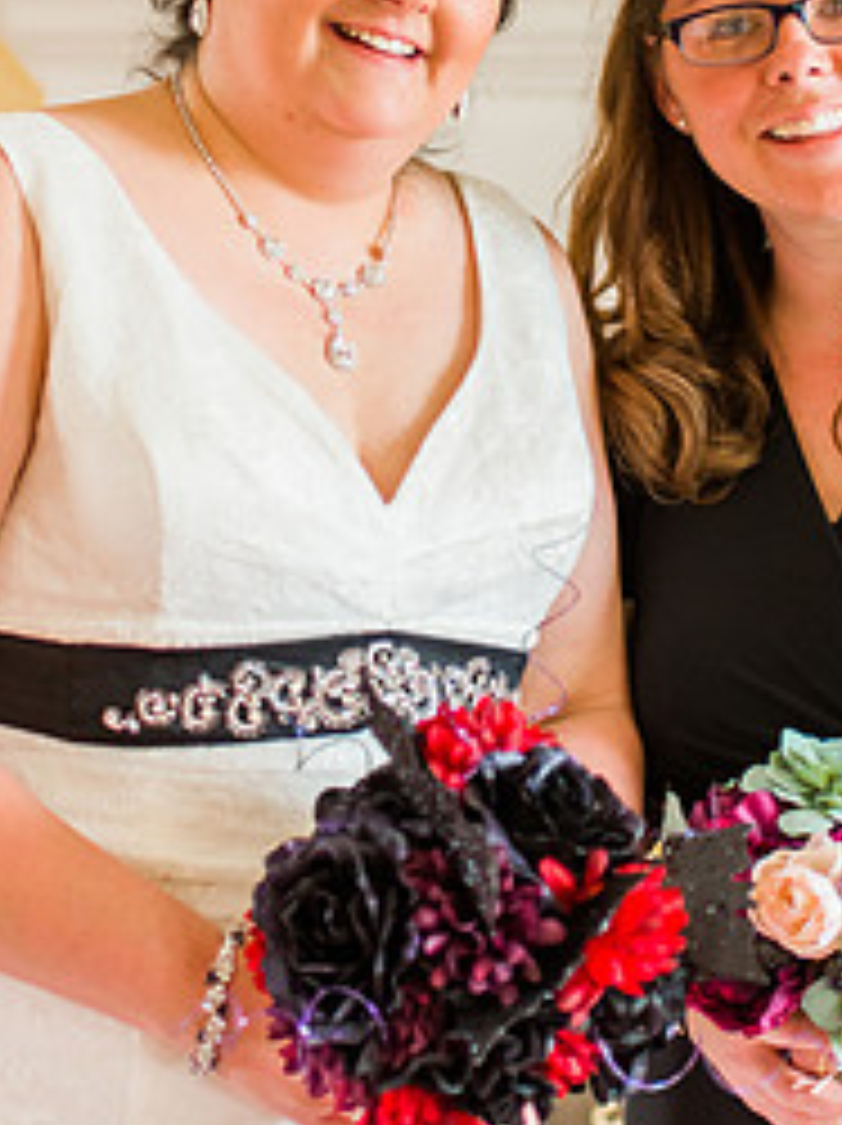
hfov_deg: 16.2
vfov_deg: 21.4
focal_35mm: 91
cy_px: 328
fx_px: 2956
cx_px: 567
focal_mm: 35
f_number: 1.8
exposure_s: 1/100
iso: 800
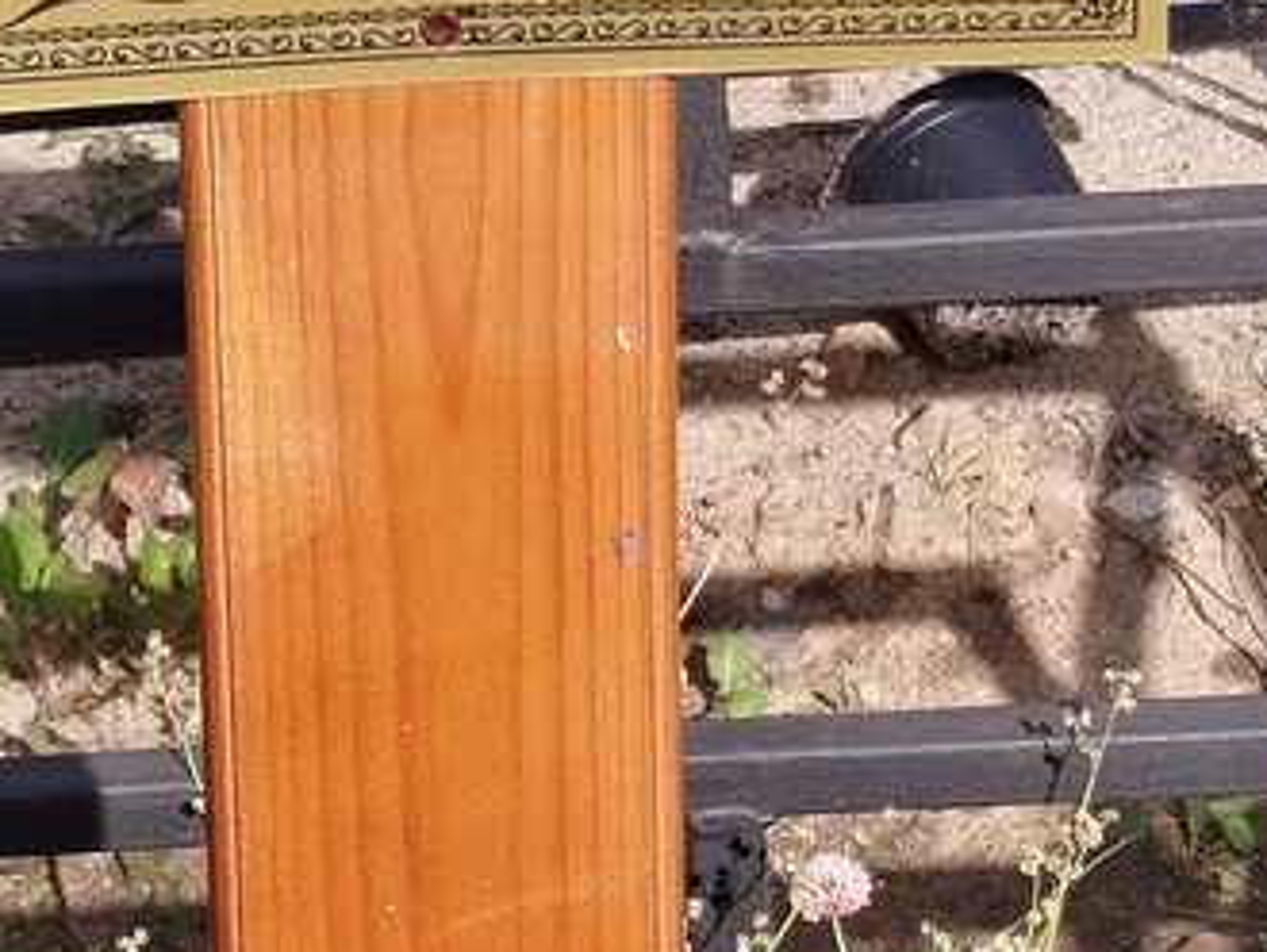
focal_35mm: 63
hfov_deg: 30.6
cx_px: 522
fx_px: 2308
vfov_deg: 22.6
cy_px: 61
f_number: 1.7
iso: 50
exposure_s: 1/627
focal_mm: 5.31
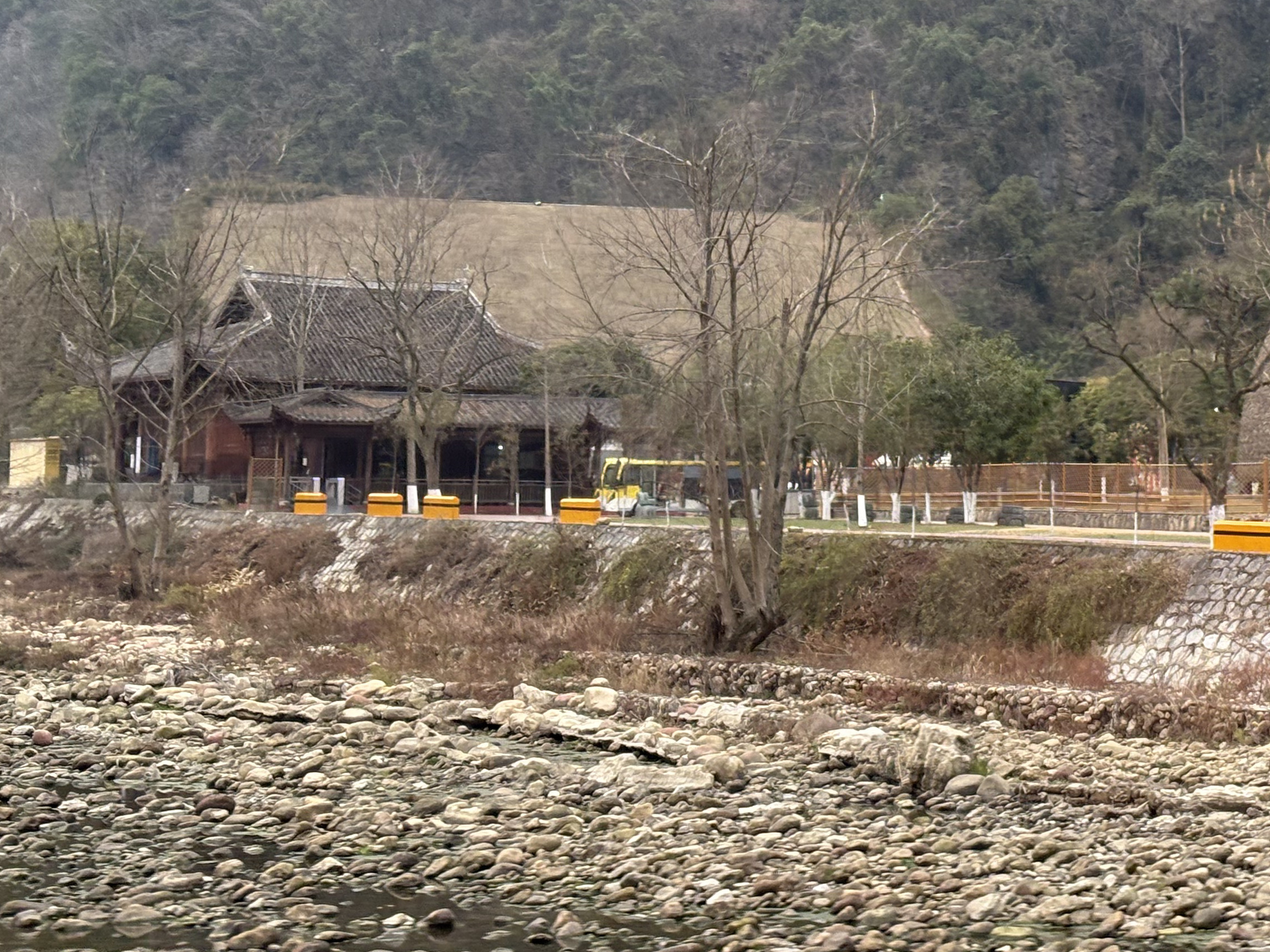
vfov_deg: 16.0
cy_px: 211
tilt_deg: +4.7
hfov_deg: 20.9
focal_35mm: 92
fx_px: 3375
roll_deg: -4.2
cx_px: 1113
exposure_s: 1/121
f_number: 1.6
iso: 32
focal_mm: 5.96
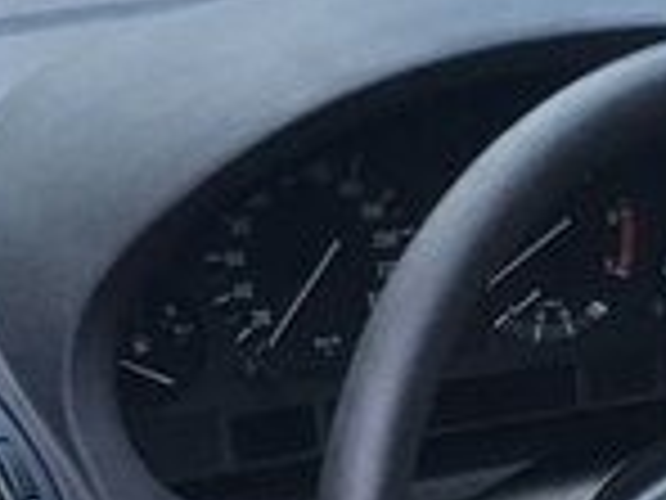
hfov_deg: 14.5
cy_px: 655
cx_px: 918
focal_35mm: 129
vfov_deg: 11.2
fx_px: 2482
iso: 100
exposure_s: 1/33
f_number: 2.2
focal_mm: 4.15
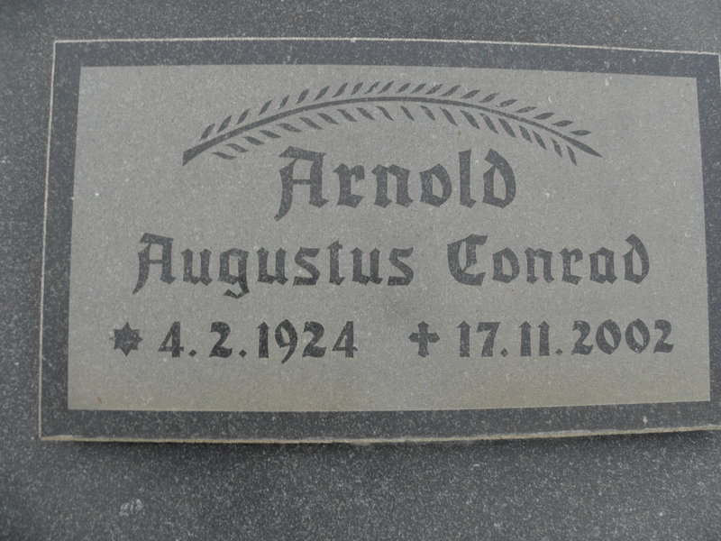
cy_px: 270
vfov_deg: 53.1
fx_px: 542
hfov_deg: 67.3
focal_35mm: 26
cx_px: 360
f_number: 2.8
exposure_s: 1/30
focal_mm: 4.6
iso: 64
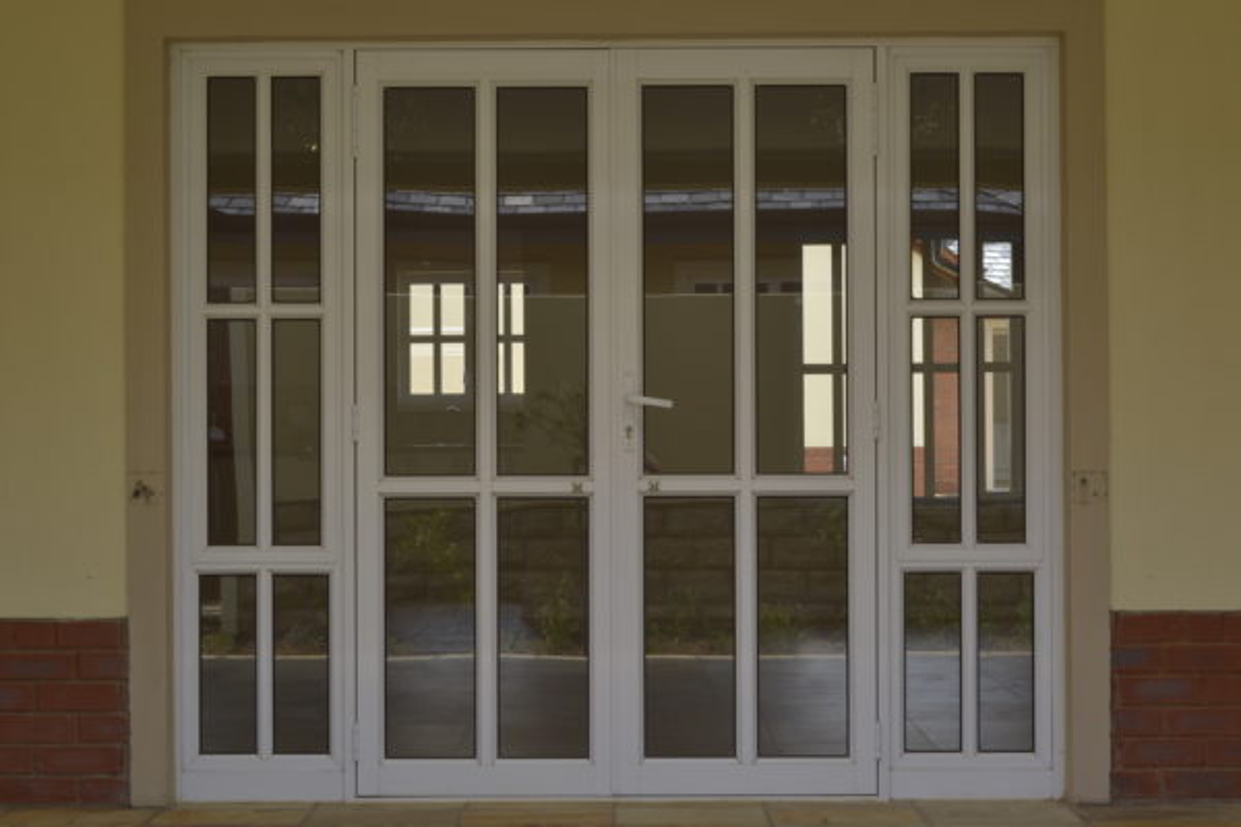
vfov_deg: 22.6
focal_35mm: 60
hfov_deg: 33.4
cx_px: 620
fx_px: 2068
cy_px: 414
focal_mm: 40
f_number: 11
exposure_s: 1/50
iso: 100
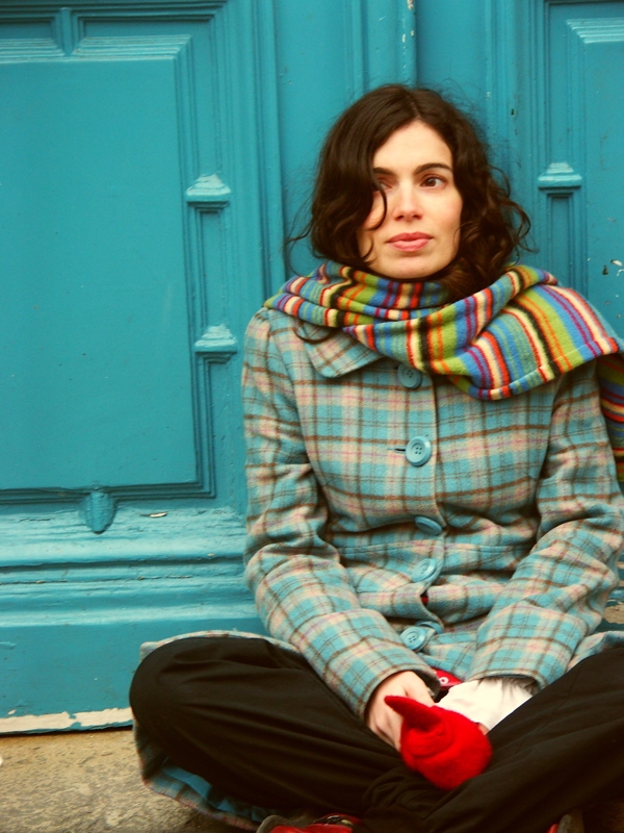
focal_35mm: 146
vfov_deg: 13.5
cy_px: 416
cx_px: 312
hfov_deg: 10.2
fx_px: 3509
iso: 125
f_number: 3.2
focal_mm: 37.01
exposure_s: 1/30
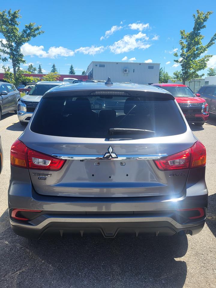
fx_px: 216
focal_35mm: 26
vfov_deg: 67.3
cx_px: 108
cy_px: 144
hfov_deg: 53.1
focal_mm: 5.4
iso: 40
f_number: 1.8
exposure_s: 1/1529
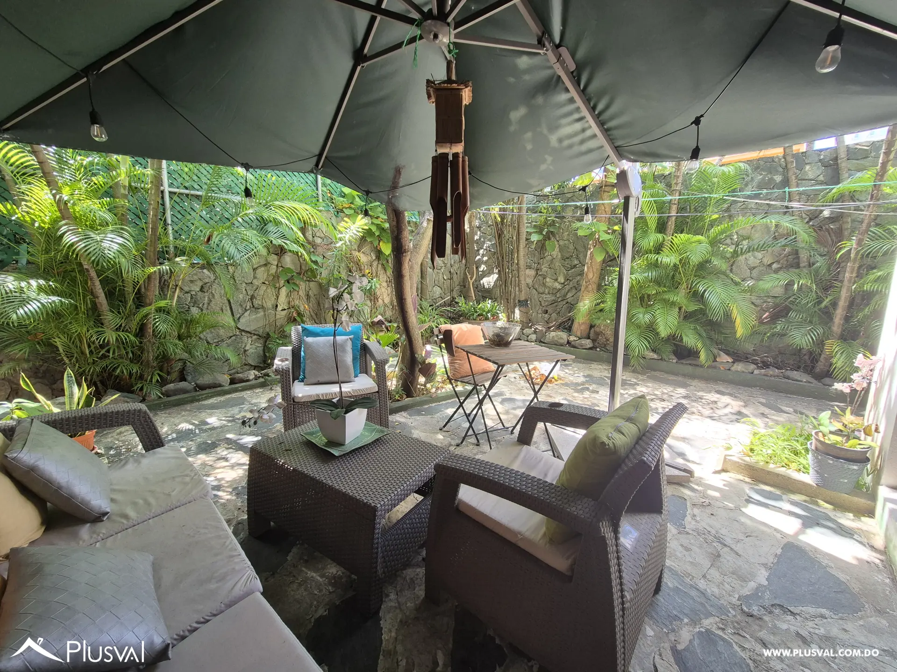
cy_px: 336
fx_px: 337
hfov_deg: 106.2
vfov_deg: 89.9
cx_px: 448
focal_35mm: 13
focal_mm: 2.2
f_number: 2.2
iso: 80
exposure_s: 1/60
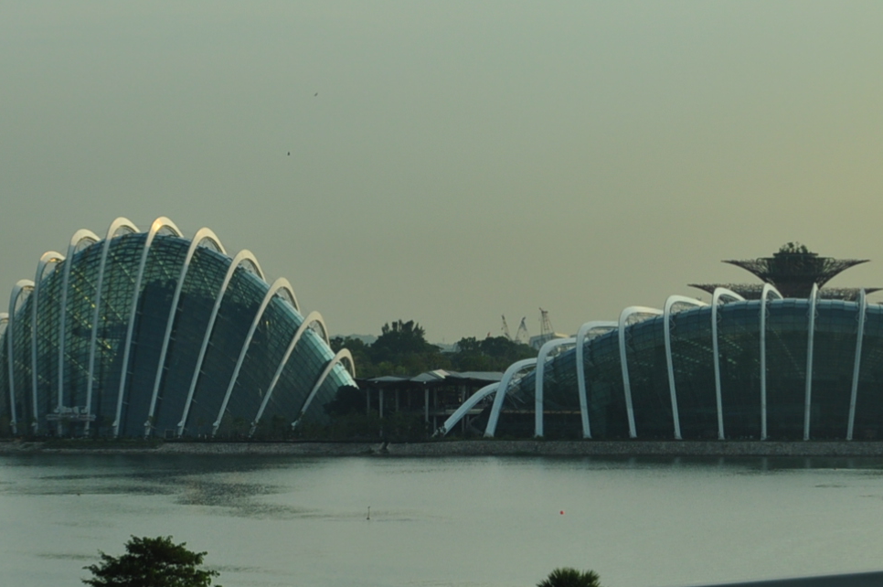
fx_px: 4487
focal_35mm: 183
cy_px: 188
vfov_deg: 7.5
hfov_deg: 11.2
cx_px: 457
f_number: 10
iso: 200
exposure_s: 1/200
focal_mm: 55
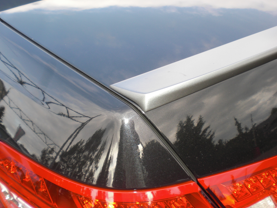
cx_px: 139
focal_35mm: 39
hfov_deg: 47.9
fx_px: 312
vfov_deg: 36.8
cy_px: 105
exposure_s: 1/100
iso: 64
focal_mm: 6.3
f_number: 3.1
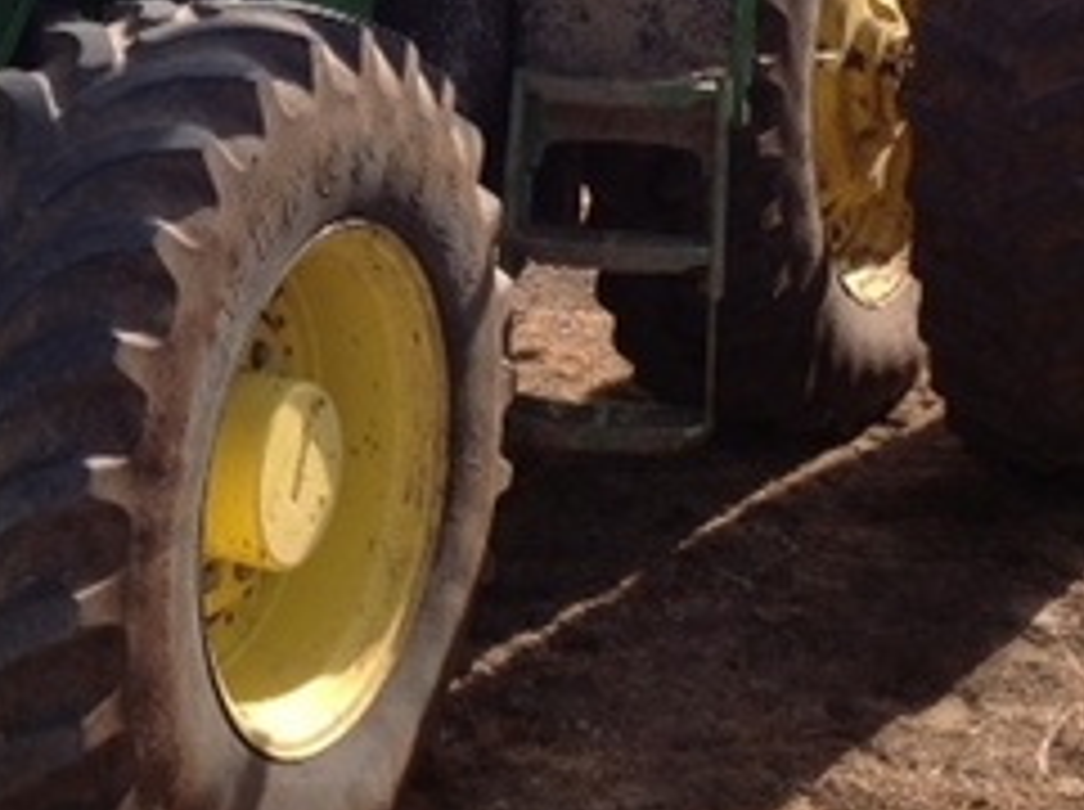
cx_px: 184
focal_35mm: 79
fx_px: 2470
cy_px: -68
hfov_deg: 24.3
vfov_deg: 18.0
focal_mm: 4.28
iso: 50
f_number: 2.4
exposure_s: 1/864
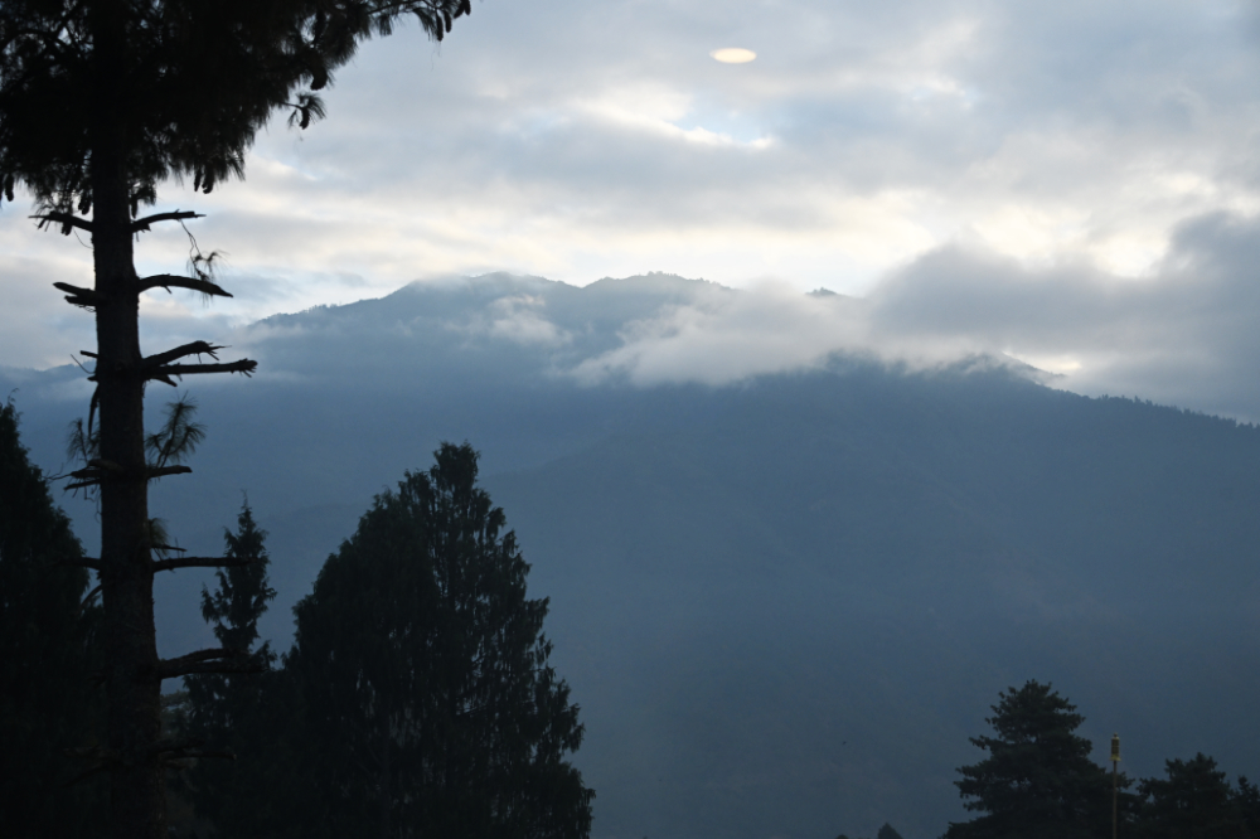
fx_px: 1924
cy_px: 420
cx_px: 630
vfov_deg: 24.6
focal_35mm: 55
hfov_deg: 36.3
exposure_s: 1/1000
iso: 640
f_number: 6.3
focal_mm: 55
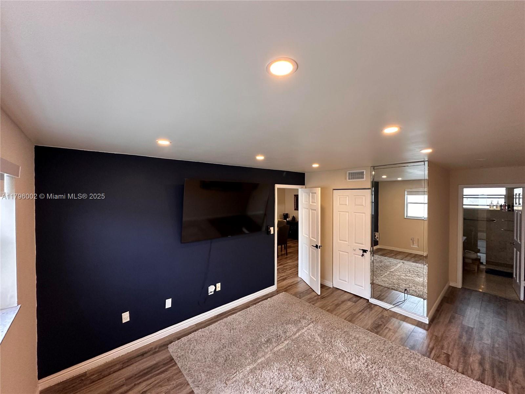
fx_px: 212
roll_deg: +0.0
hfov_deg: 102.1
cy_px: 197
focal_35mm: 14
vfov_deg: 85.7
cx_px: 262
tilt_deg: -0.8
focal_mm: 2.22
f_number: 2.2
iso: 250
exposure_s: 1/120
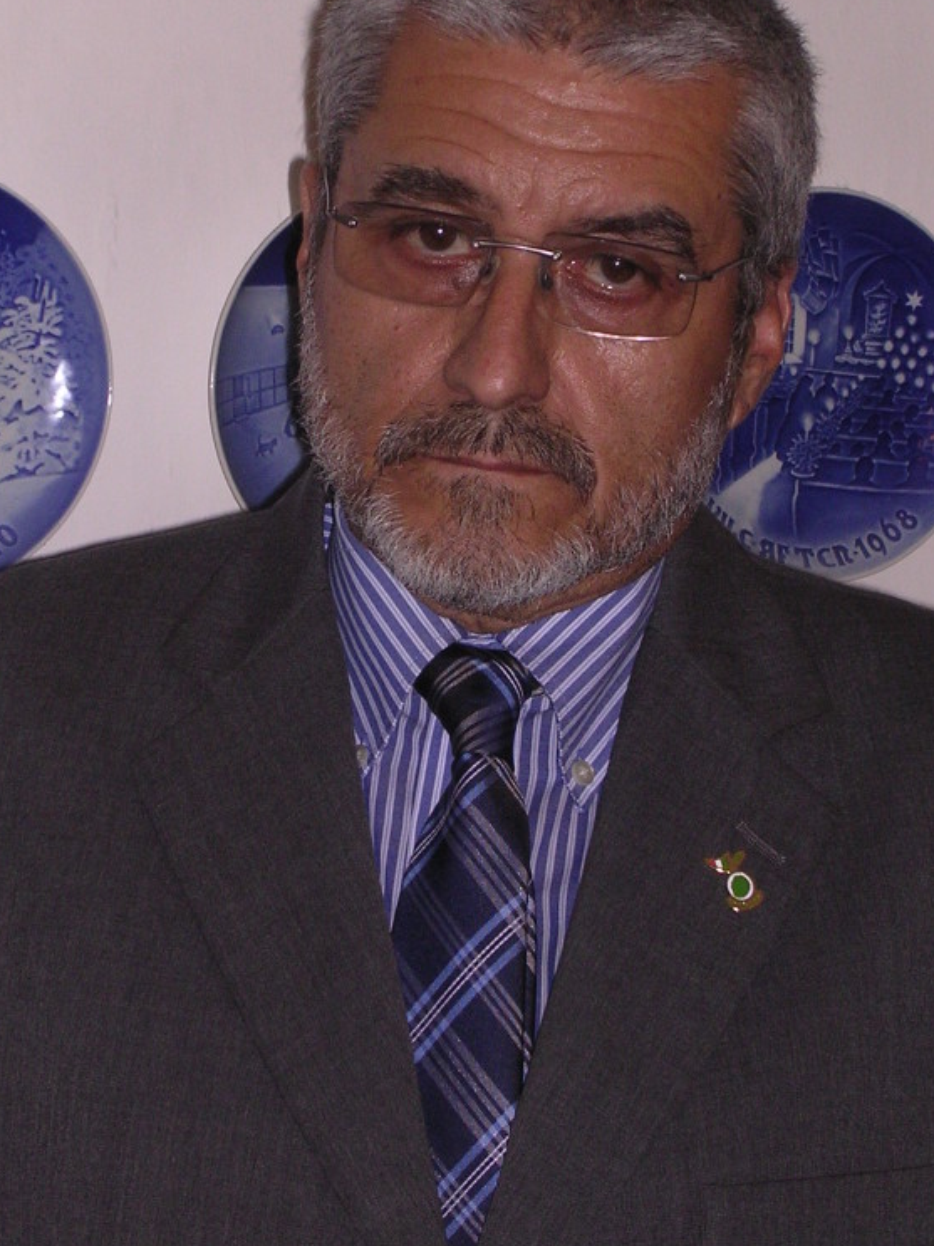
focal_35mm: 131
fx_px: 4714
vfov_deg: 15.0
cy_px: 429
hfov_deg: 11.3
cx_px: 488
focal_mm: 14.5
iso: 161
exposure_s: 1/60.1
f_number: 4.4
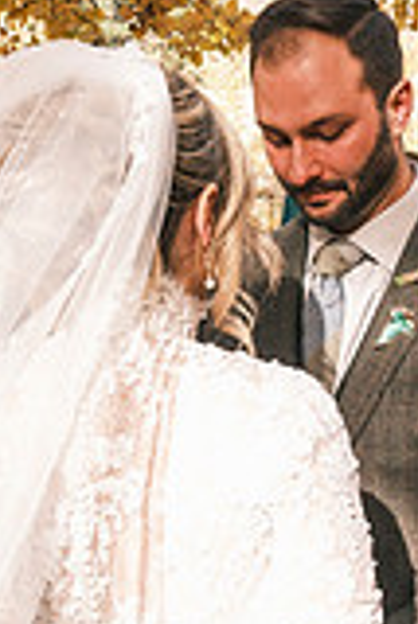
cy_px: 462
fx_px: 1703
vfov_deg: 20.6
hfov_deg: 14.0
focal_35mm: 98
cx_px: 160
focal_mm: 18
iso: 160
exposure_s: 1/125
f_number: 5.6
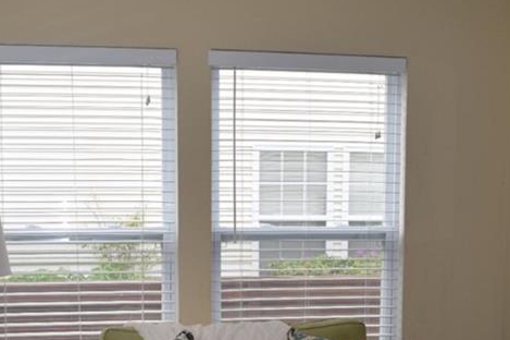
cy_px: 341
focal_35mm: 59
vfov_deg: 22.1
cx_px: 227
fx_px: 835
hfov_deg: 33.9
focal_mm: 18
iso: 110
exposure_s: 1/125
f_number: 5.6
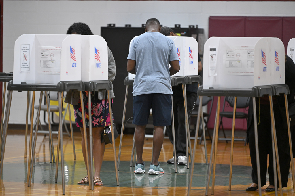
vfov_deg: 6.9
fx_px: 1638
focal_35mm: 200
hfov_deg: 10.3
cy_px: 98
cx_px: 148
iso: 2500
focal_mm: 200
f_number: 2.8
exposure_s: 1/320
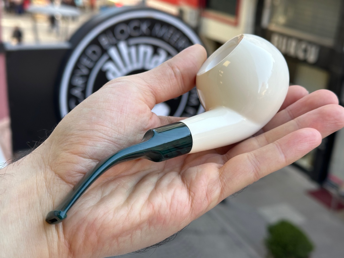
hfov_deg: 39.7
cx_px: 172
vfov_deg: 30.3
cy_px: 129
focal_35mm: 48
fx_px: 477
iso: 64
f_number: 1.78
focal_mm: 6.86
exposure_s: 1/267
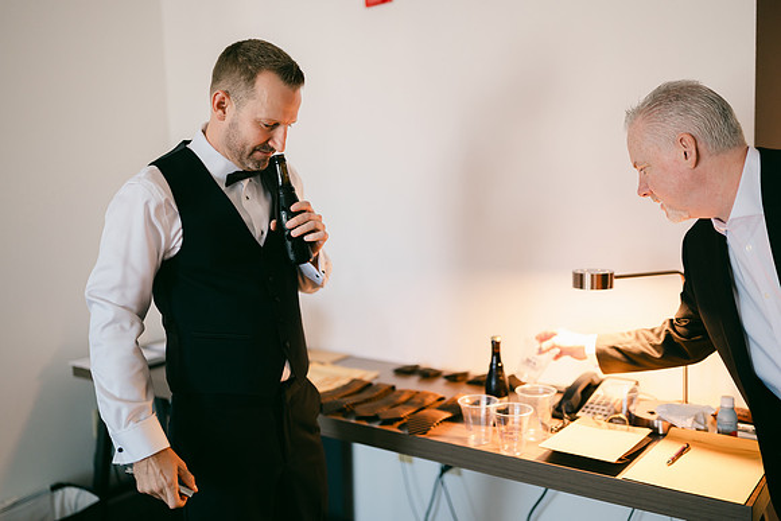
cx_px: 390
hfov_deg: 54.4
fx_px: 759
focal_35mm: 35
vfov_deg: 37.9
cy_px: 260
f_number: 1.2
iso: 400
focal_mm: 35
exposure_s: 1/160
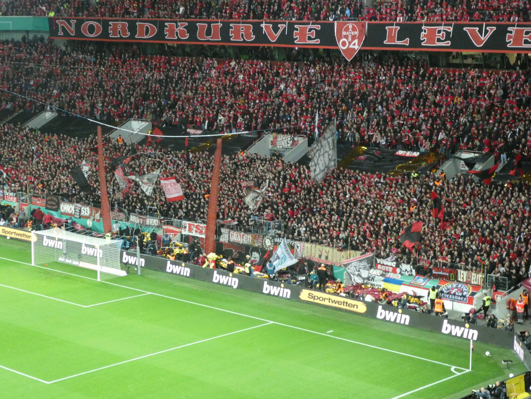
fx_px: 1135
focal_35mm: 74
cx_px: 266
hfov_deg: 26.3
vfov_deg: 19.9
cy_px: 200
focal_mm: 13.2
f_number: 4.6
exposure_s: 1/80
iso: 1000
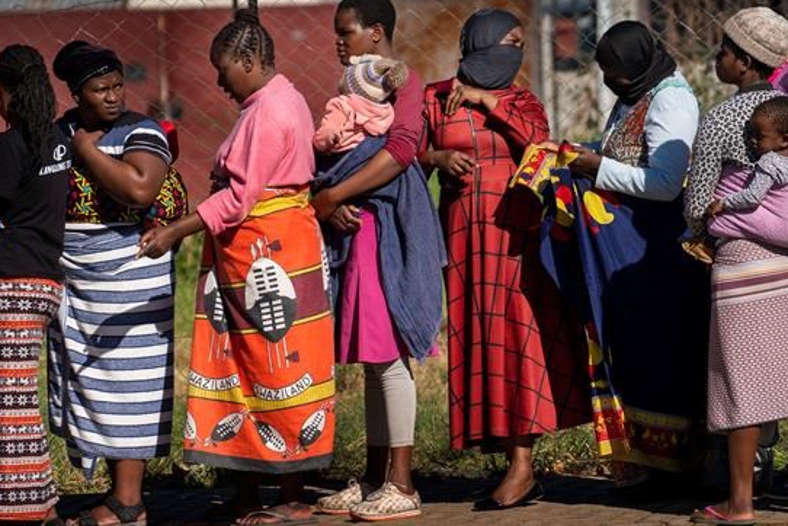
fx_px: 7884
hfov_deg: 5.7
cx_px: 422
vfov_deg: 3.8
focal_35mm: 360
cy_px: 240
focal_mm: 200
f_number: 4
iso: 200
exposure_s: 1/2500
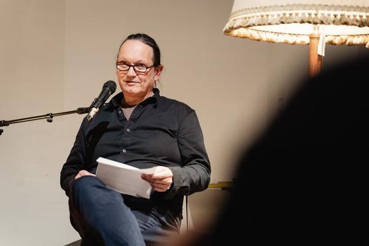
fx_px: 655
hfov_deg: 31.4
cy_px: 123
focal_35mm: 64
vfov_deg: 21.3
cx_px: 183
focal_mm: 63
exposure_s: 1/125
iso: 2500
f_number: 2.8
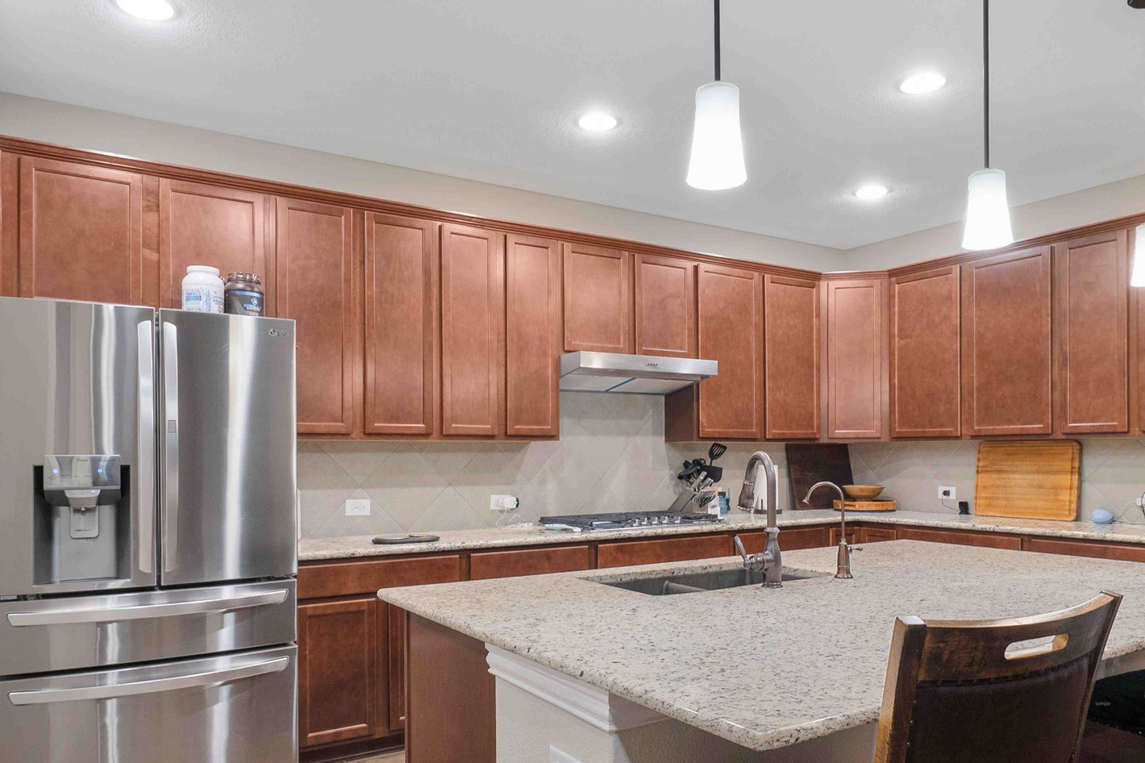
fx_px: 827
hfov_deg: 69.4
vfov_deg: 48.9
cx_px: 586
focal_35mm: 26
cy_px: 488
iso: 500
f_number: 9
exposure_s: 1/3
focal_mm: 17
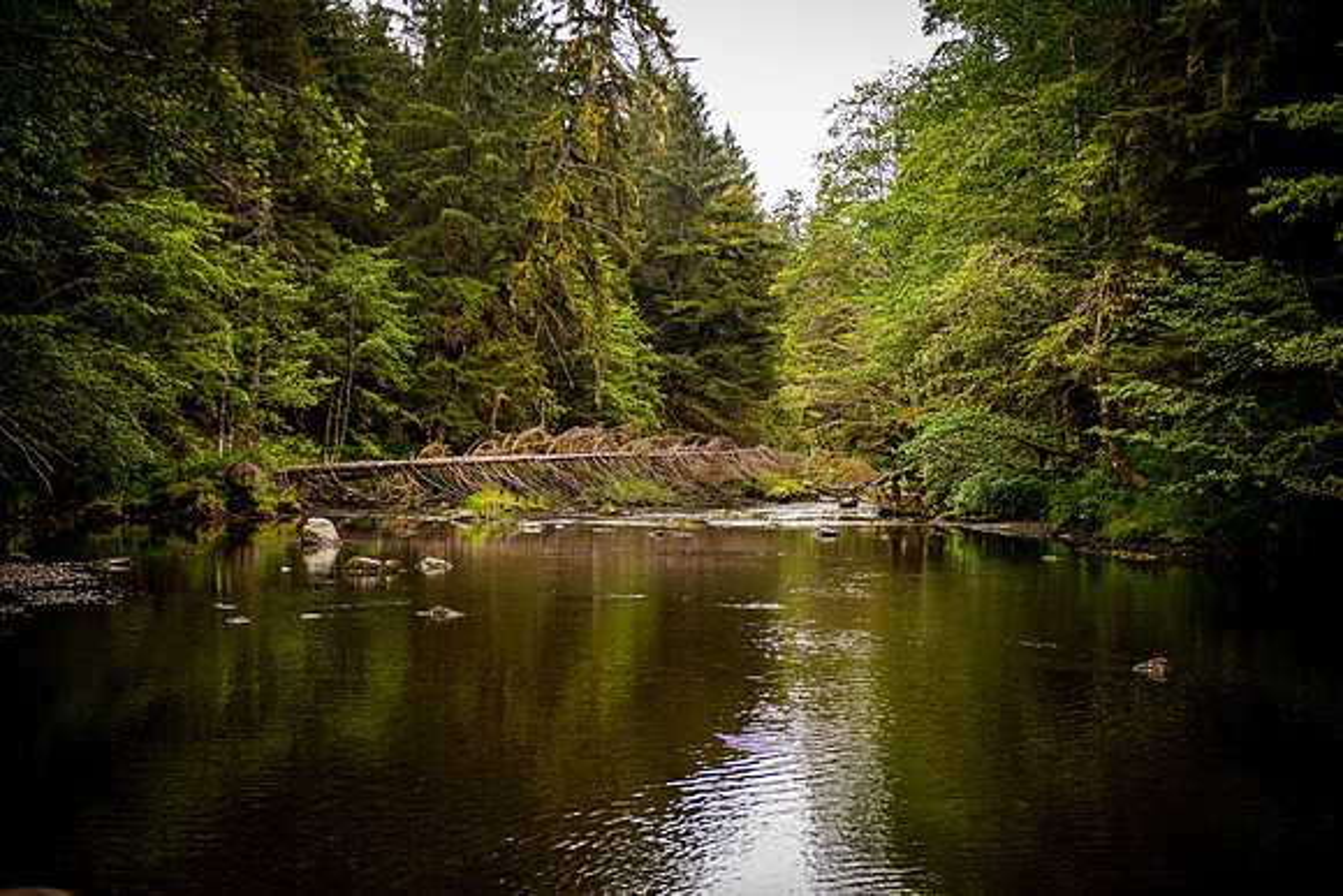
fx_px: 2090
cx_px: 672
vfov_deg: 24.2
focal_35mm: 56
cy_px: 448
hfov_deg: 35.6
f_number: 2.8
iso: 400
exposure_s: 1/250
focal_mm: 56
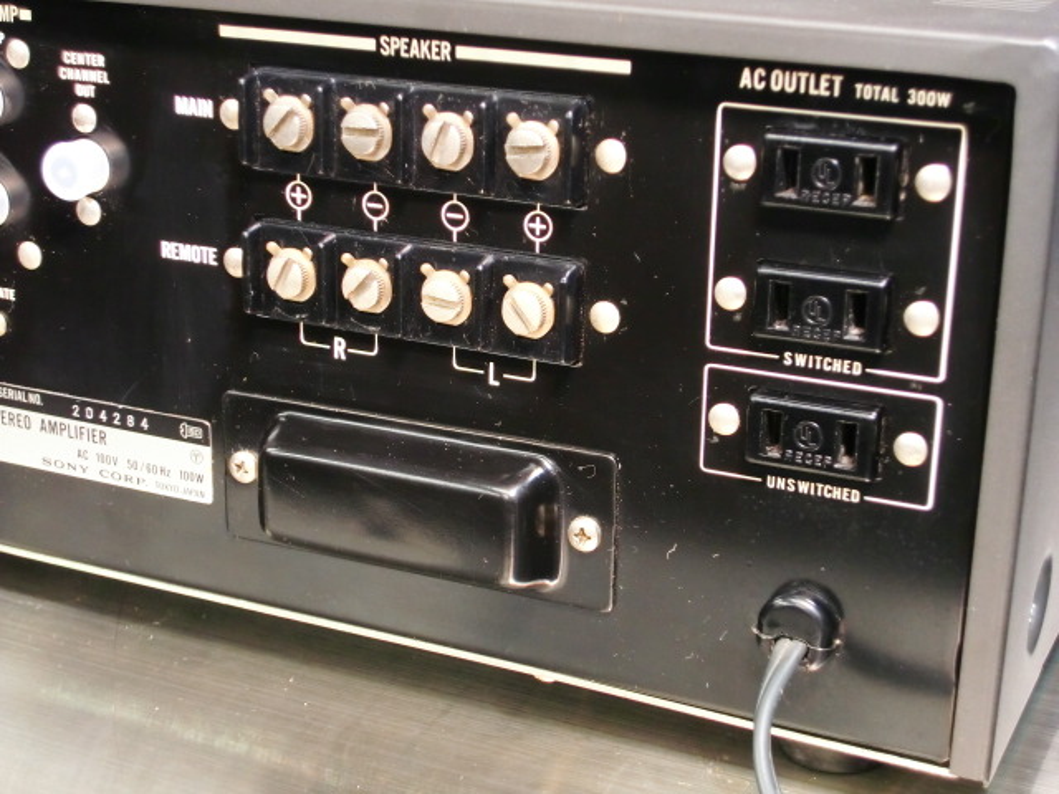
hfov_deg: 29.4
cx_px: 530
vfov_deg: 22.3
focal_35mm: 66
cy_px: 397
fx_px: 2019
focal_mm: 11.7
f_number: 4.1
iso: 400
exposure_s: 1/25
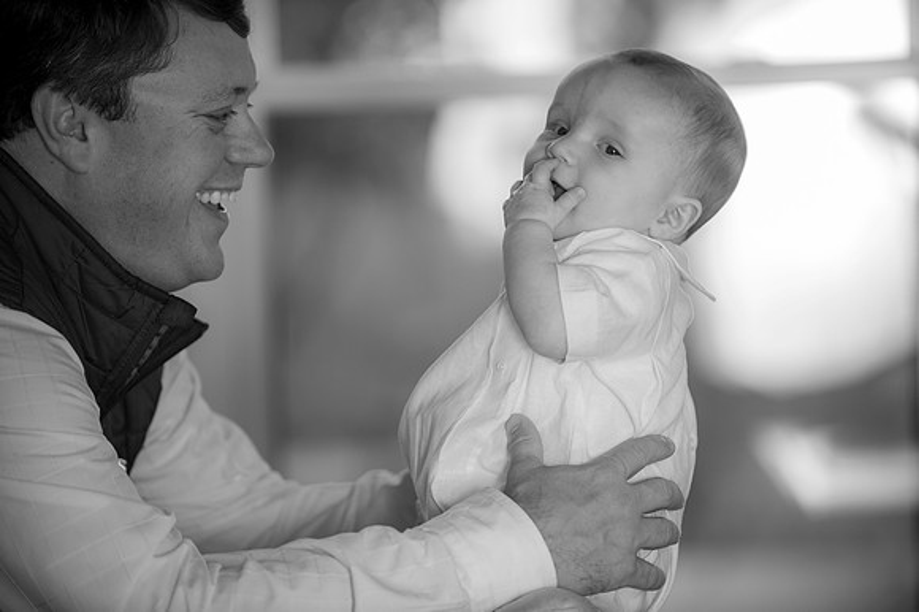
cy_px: 306
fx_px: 3827
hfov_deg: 13.7
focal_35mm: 150
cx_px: 460
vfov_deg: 9.1
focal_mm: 150
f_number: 2.8
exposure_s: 1/100
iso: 400
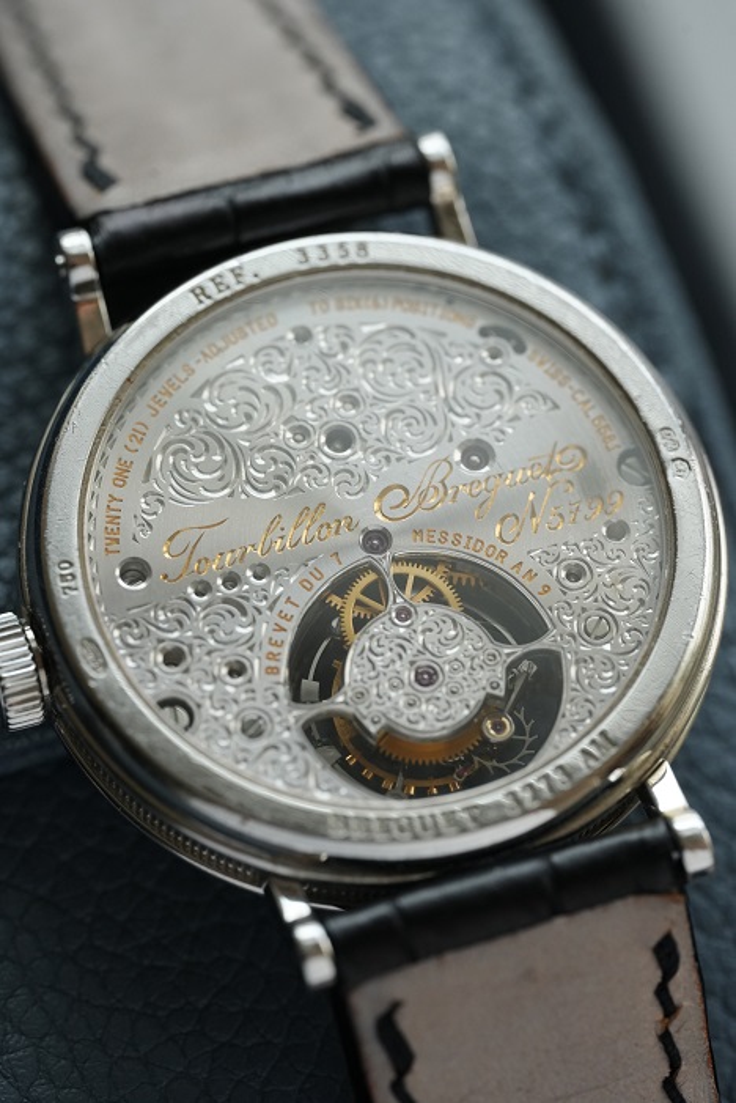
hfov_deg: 13.1
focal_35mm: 105
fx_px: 3217
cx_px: 368
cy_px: 552
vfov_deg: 19.4
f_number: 5.6
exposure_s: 1/250
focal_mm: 105
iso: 1600
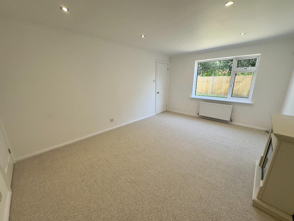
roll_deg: +0.3
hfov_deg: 102.1
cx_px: 147
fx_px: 119
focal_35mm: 14
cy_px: 110
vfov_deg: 85.7
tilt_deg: -14.8
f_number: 2.2
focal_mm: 2.22
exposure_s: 1/114
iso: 40
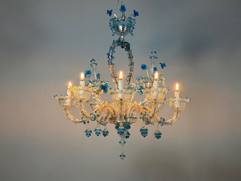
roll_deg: -0.3
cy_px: 90
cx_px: 120
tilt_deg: +7.7
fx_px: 334
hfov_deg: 39.7
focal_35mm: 48
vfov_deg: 30.3
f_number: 1.78
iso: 125
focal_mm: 6.76
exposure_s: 1/100
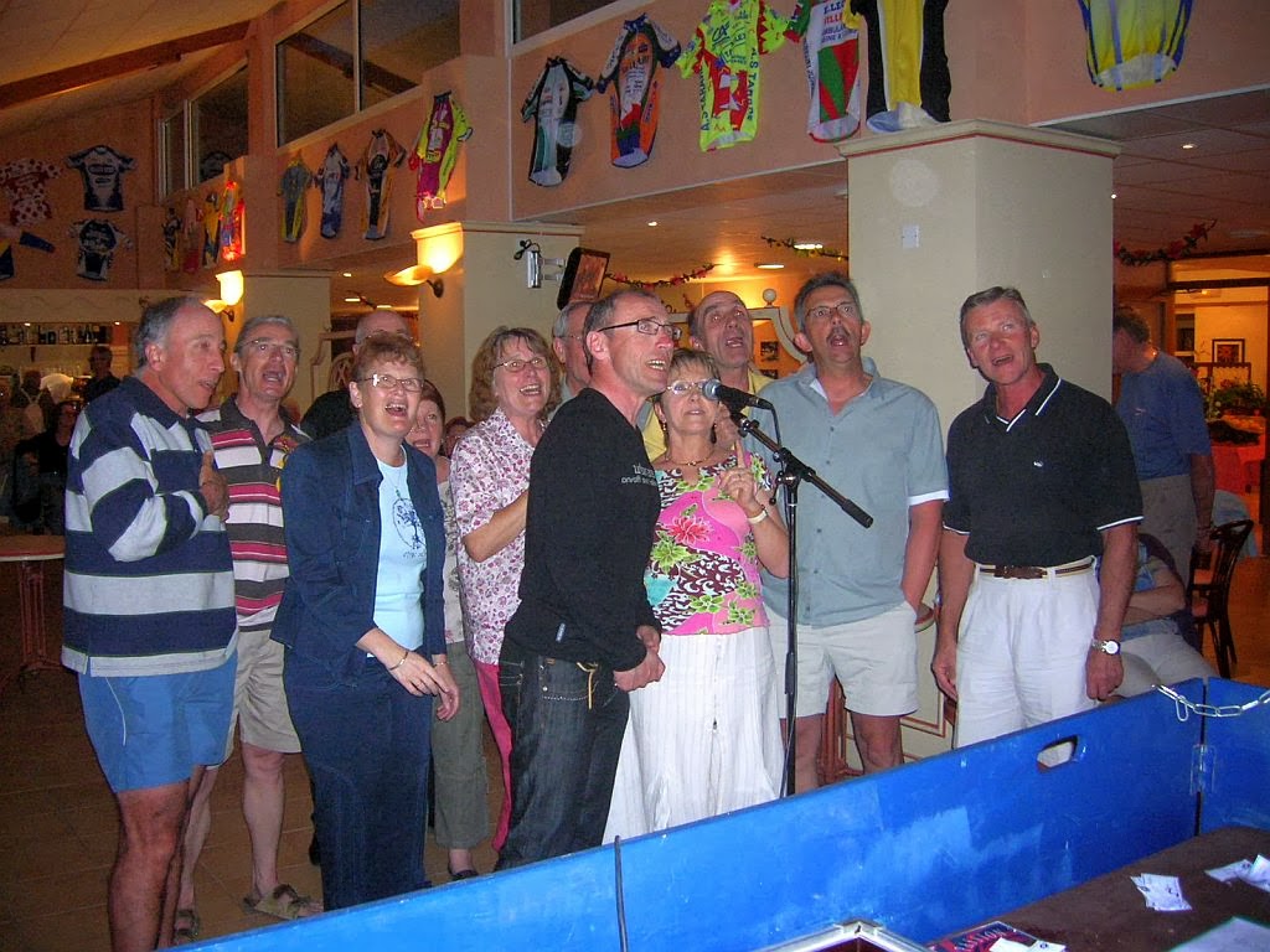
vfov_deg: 41.8
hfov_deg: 54.0
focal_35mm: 34
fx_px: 1247
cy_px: 476
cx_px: 635
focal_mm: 5.7
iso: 189
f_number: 2.9
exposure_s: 1/60.1
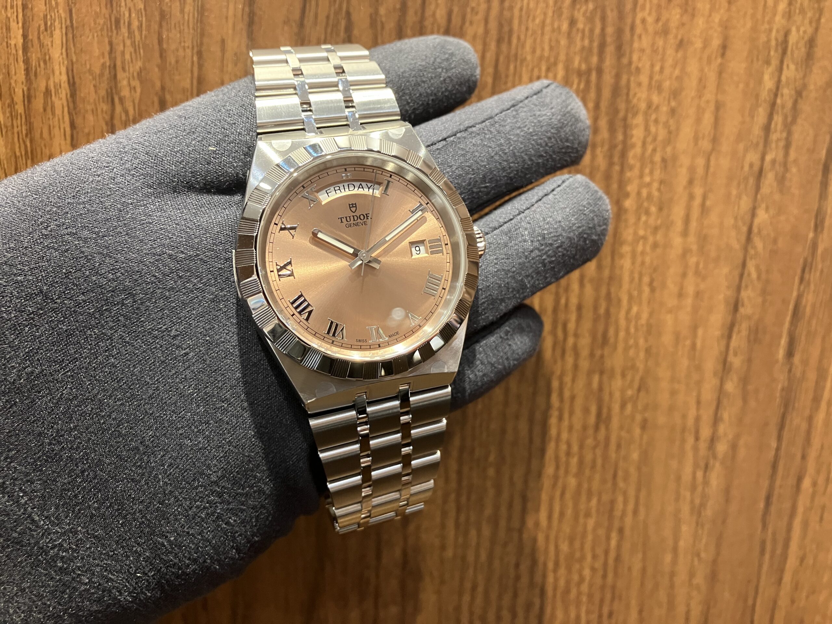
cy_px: 312
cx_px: 416
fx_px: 673
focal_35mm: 28
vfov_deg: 49.7
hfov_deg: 63.4
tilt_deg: -11.8
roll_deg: -2.0
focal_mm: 3.99
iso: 125
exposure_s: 1/60
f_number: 1.8
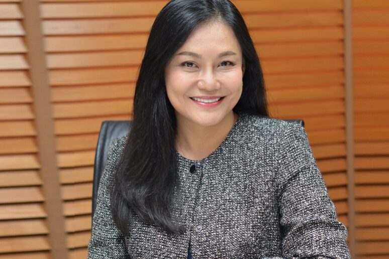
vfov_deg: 27.0
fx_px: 540
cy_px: 130
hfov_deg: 39.6
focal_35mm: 50
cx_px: 194
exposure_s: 1/100
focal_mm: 50
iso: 500
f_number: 2.5
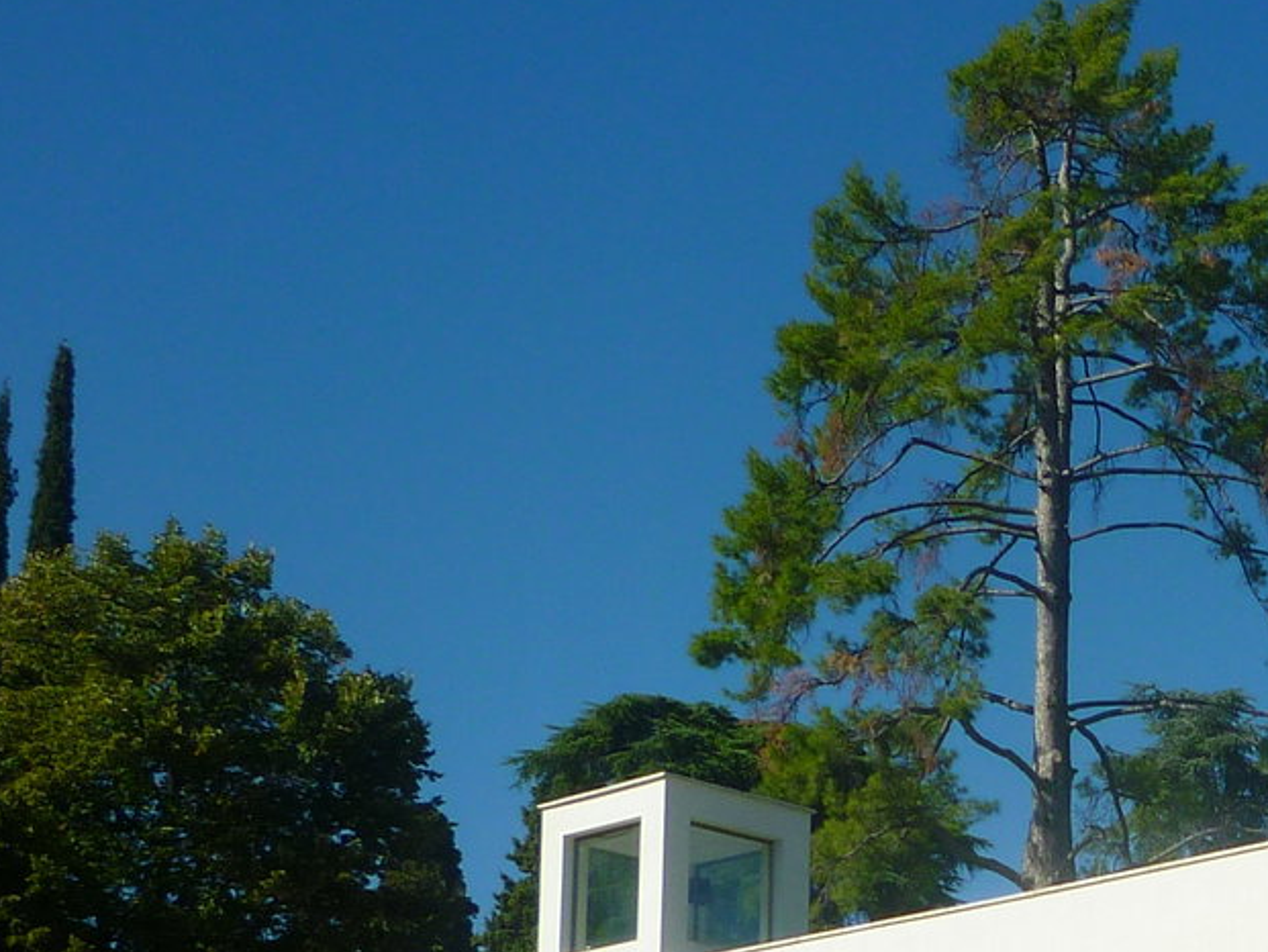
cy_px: 1164
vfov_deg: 16.6
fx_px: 3114
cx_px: 1521
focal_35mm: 85
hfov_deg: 21.4
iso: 80
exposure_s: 1/800
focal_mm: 5.2
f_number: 4.5
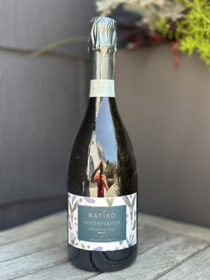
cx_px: 105
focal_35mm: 48
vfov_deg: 39.7
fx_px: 388
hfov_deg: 30.3
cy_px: 140
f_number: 1.78
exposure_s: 1/227
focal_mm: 6.86
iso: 80
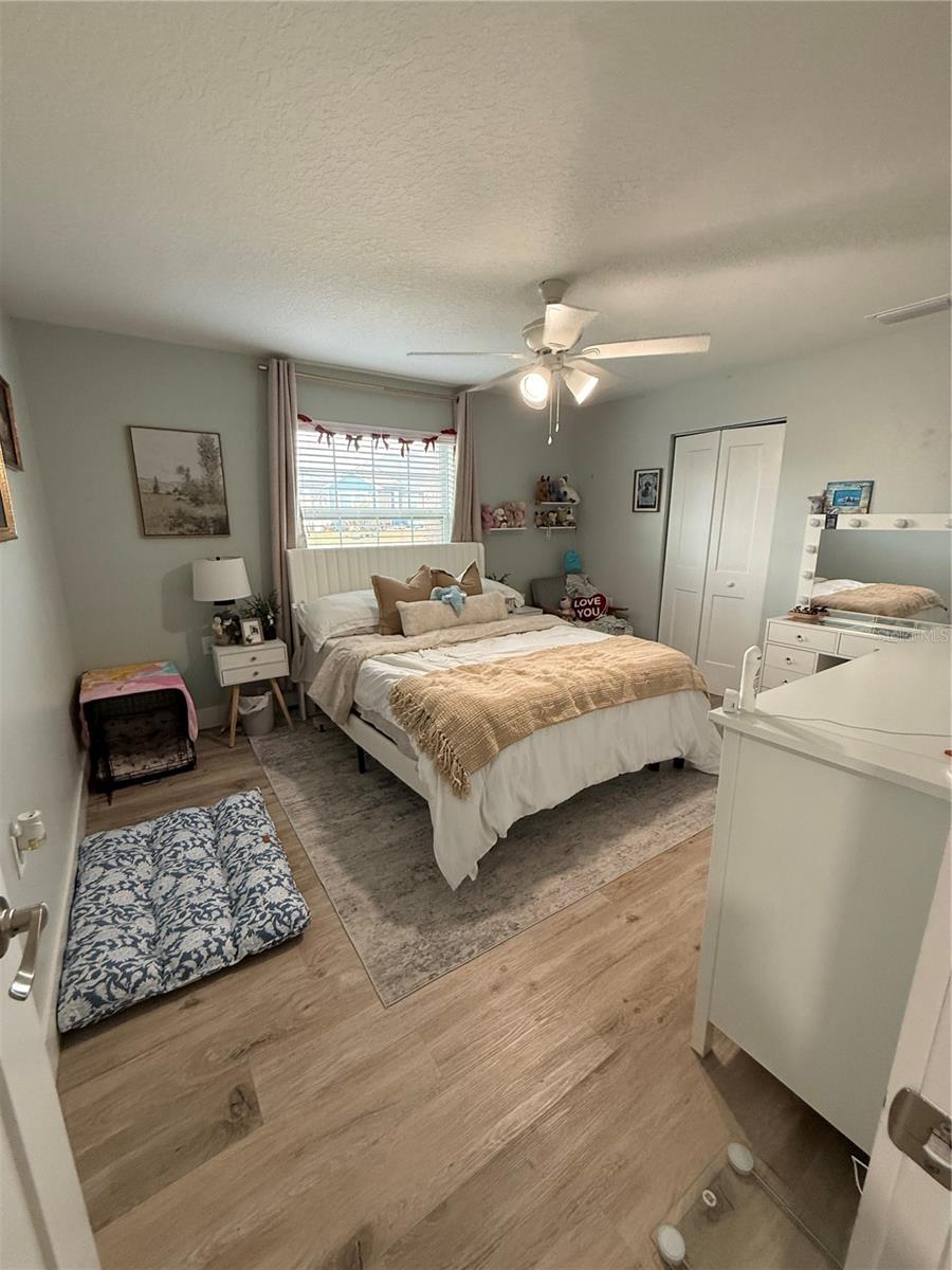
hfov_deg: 85.7
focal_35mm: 14
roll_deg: +0.3
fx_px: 513
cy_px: 635
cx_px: 476
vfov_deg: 102.1
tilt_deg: -13.2
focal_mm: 2.22
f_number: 2.2
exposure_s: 1/120
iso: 320
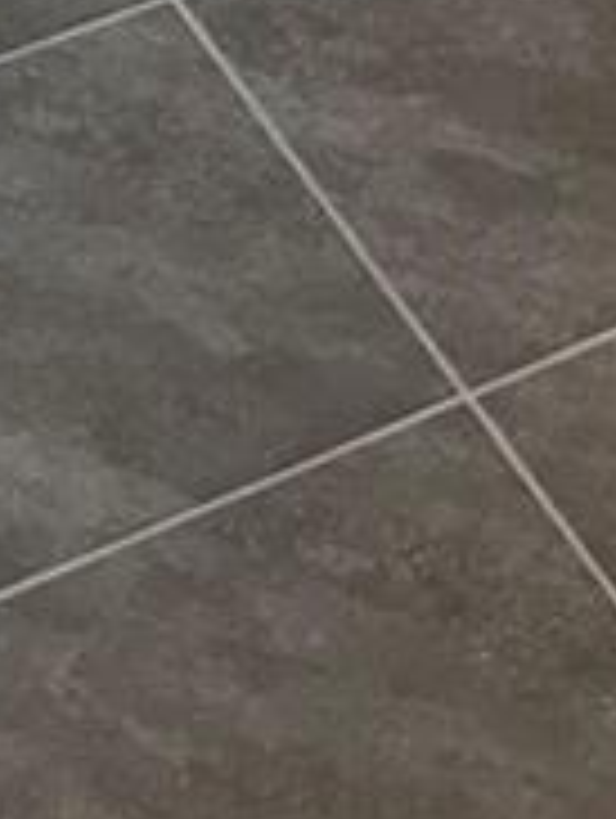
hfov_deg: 9.4
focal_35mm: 158
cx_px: 454
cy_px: -1040
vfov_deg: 10.9
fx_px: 3740
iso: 160
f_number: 1.78
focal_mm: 6.76
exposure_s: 1/120
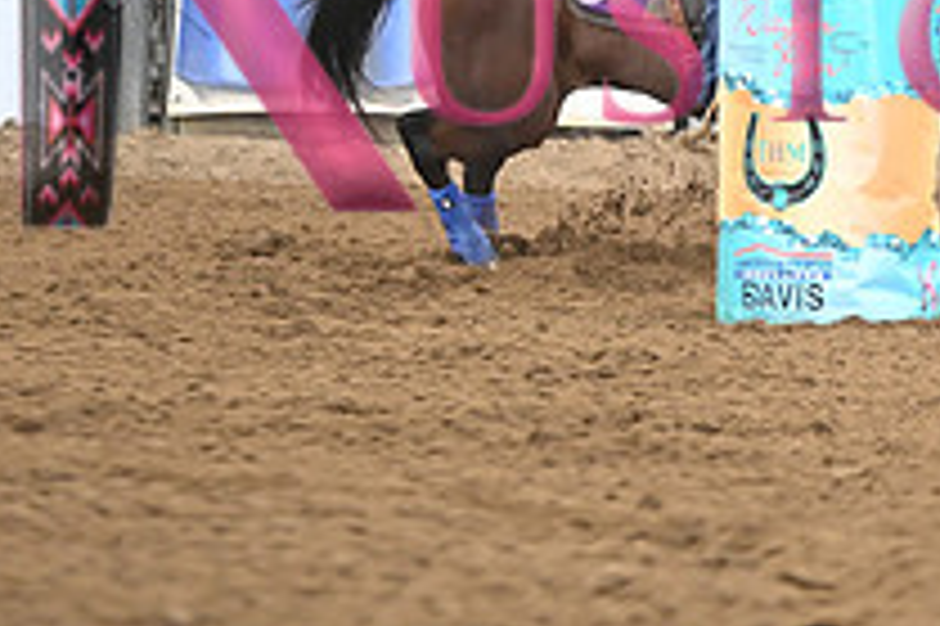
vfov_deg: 2.5
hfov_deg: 3.7
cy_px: -101
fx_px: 14480
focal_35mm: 555
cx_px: 850
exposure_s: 1/250
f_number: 2.8
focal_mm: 200
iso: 3200
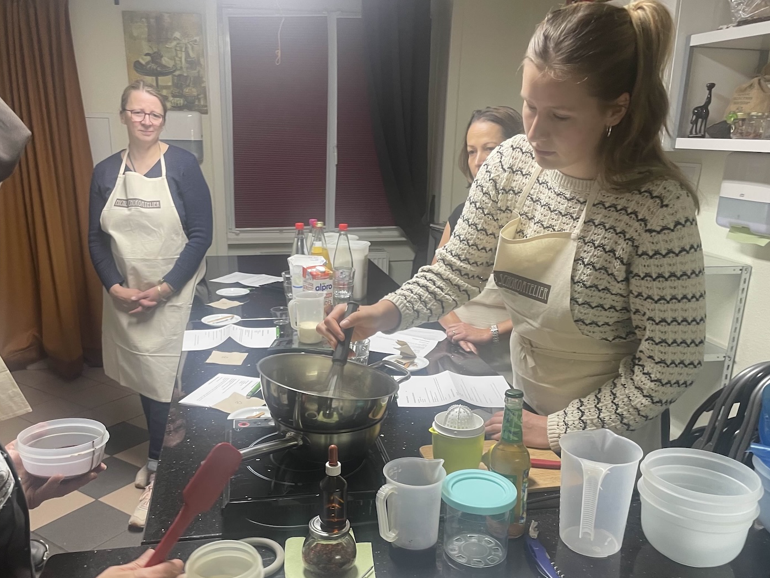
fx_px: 667
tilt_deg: -16.6
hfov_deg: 59.9
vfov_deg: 46.7
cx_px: 357
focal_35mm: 30
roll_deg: -0.6
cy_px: 333
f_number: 1.6
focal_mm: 4.2
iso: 100
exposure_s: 1/50
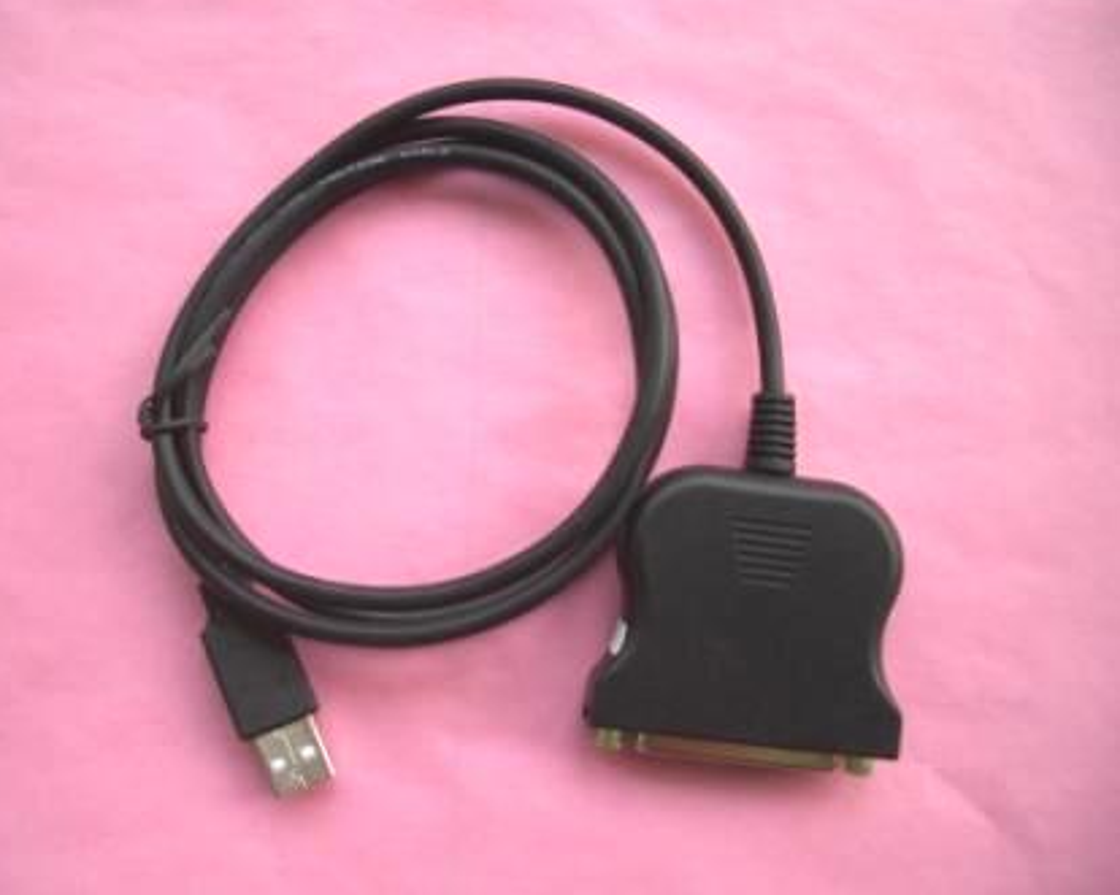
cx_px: 530
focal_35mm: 37
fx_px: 1226
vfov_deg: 40.1
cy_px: 443
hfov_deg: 49.1
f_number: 2.6
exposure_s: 1/50
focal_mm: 5.8
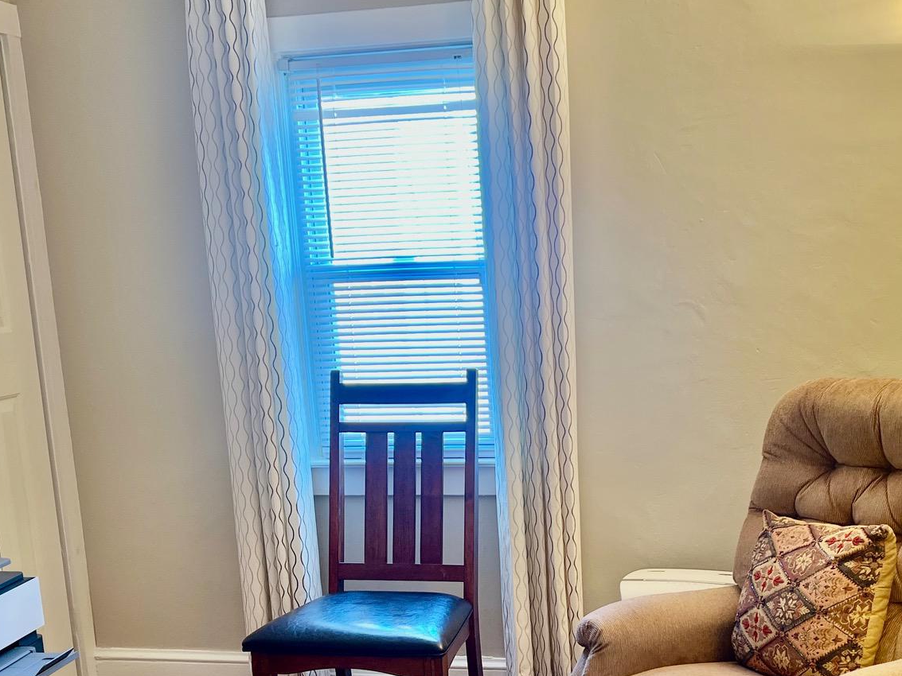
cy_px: 507
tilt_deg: -12.2
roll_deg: +3.2
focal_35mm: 47
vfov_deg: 30.4
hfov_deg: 40.3
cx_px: 526
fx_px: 1225
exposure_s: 1/60
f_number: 1.5
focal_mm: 5.7
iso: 80
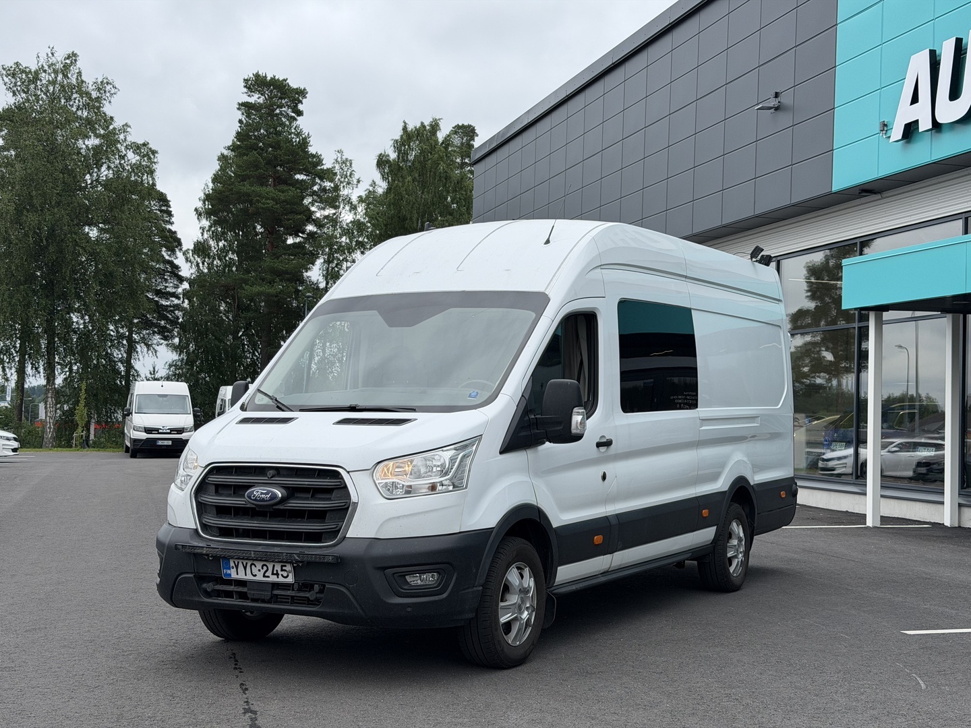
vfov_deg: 30.3
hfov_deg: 39.7
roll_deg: -2.1
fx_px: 1346
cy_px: 364
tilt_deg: +2.0
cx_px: 486
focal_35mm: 48
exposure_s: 1/1754
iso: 64
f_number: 1.78
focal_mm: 6.76
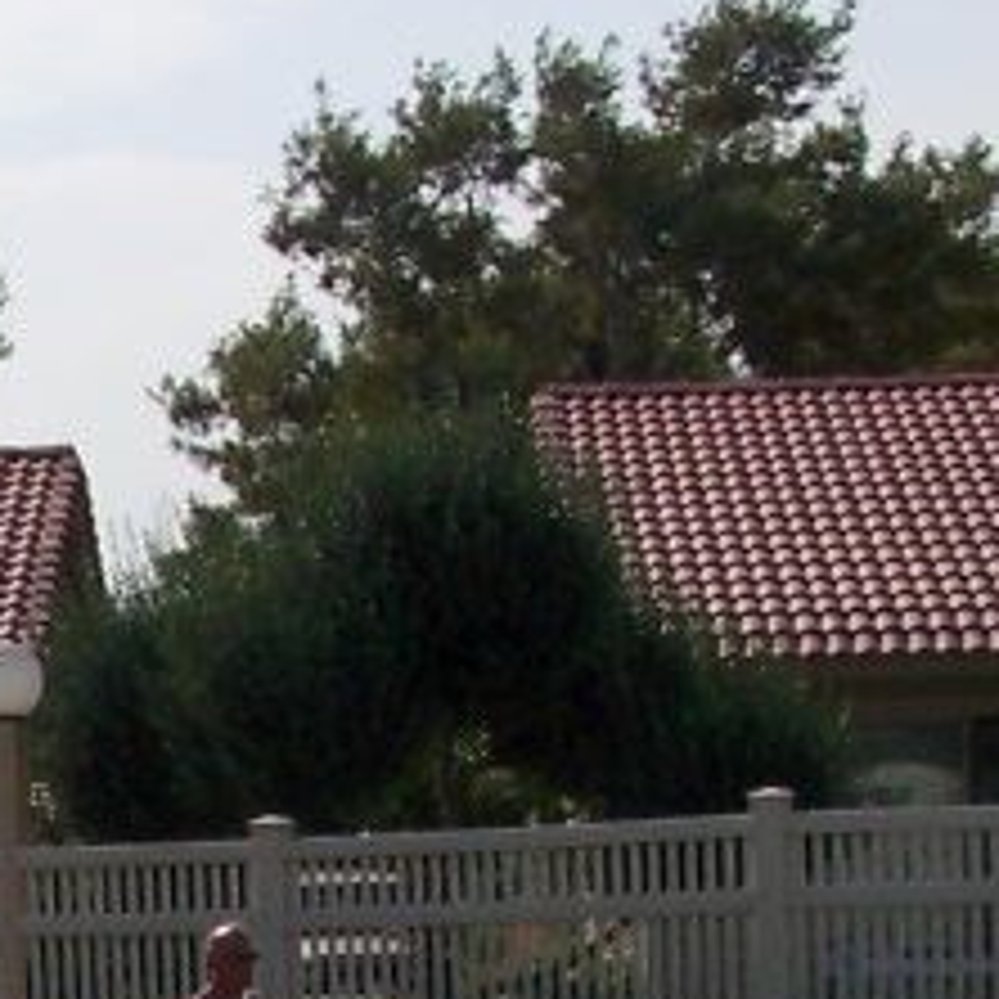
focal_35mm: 157
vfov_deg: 10.9
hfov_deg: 10.9
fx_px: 5126
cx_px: -207
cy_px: 1318
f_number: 4.8
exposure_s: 1/1000
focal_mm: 8
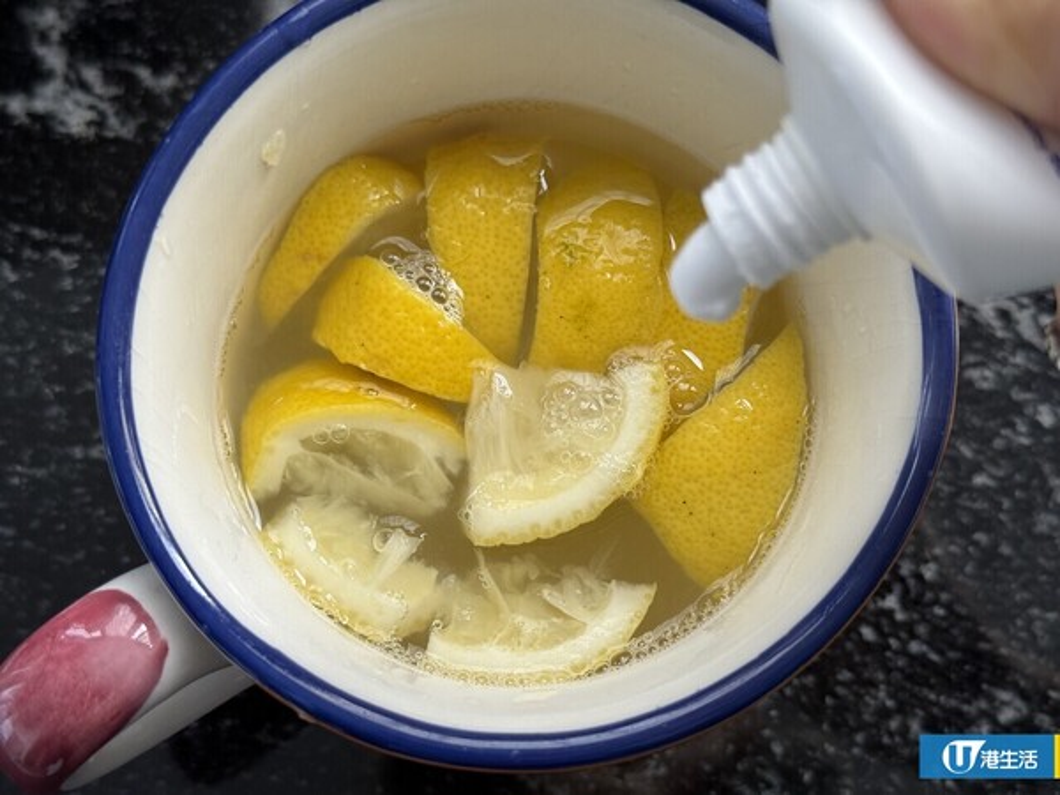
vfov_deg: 30.3
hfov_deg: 39.7
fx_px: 1470
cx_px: 530
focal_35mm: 48
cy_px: 398
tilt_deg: -73.4
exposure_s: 1/122
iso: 80
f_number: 1.78
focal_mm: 6.76
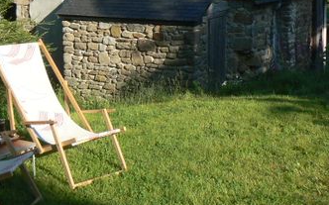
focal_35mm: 69
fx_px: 618
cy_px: -13
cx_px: 153
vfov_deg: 18.2
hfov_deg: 29.8
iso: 80
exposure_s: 1/400
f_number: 5.6
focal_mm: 6
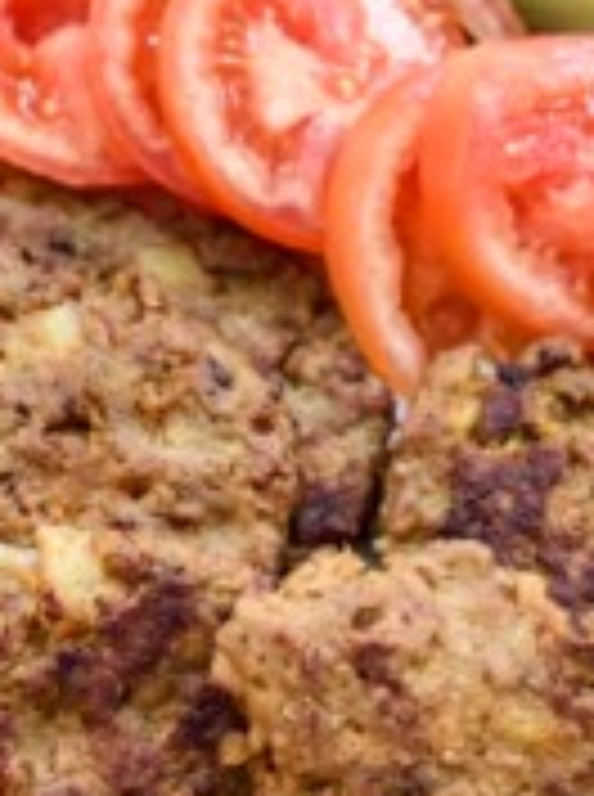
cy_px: 585
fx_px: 2434
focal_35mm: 106
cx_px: 464
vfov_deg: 18.5
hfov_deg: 13.9
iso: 125
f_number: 2
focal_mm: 6
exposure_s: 1/40
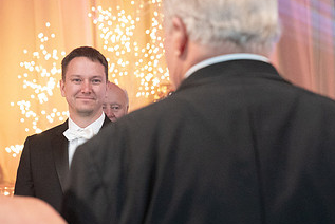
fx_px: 1332
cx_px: 89
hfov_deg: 14.3
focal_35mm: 143
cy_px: 158
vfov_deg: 9.6
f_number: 4
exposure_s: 1/100
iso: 4000
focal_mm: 70
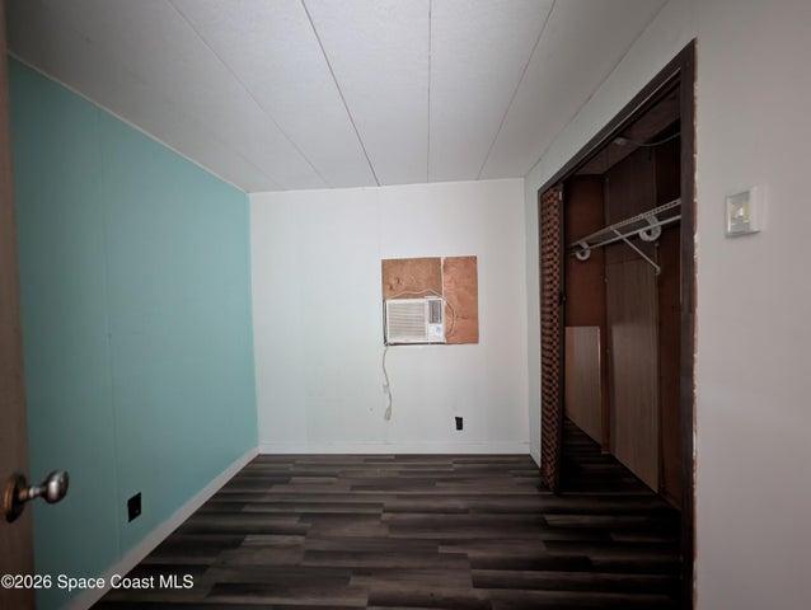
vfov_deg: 94.6
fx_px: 281
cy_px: 305
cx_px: 406
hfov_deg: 110.5
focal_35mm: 12
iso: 999
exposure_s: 1/2.06
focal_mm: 2.02
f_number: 1.7
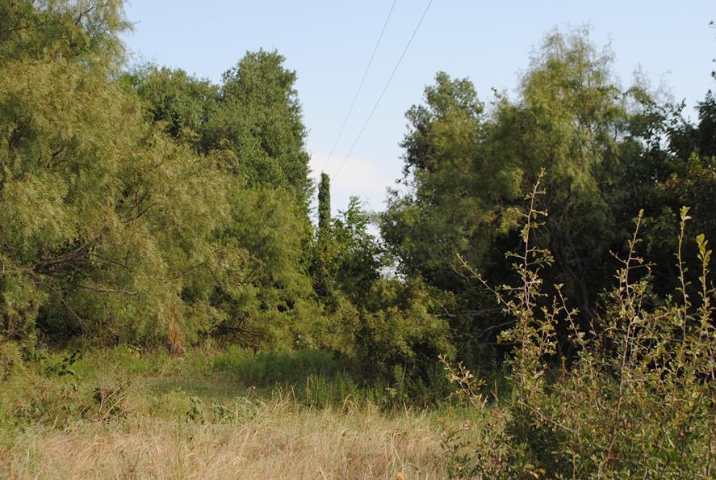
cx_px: 337
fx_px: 1206
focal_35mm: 61
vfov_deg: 22.5
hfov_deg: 33.0
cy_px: 261
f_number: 7.1
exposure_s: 1/200
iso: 100
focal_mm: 35
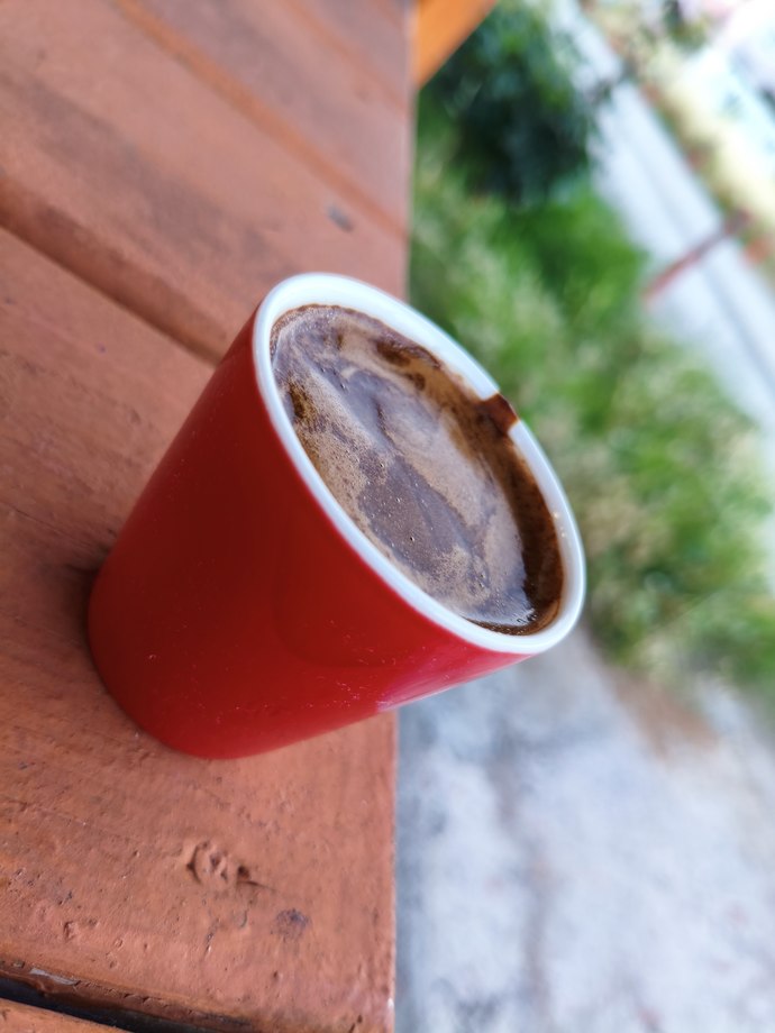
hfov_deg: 53.1
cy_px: 516
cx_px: 388
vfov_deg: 67.3
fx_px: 776
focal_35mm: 26
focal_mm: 4.94
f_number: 1.5
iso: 125
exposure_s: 1/50
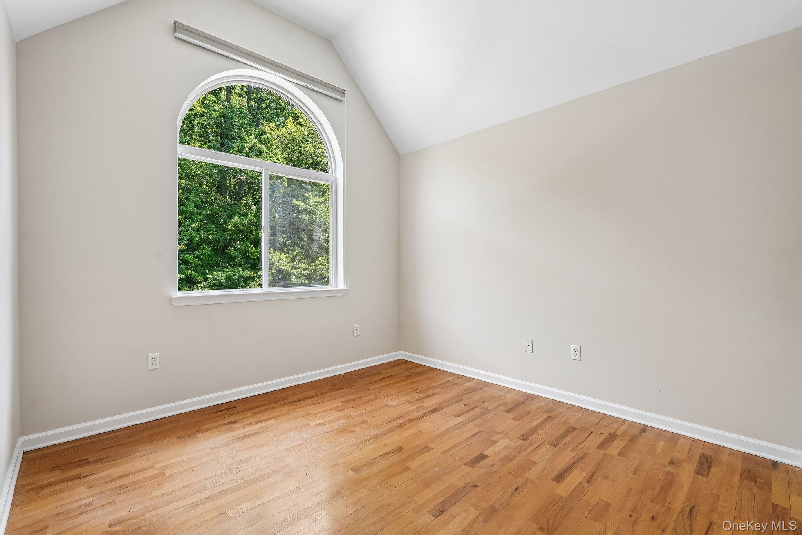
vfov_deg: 73.7
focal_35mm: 16
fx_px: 356
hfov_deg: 96.7
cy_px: 268
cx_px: 401
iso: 400
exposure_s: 1/30
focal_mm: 16
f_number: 8
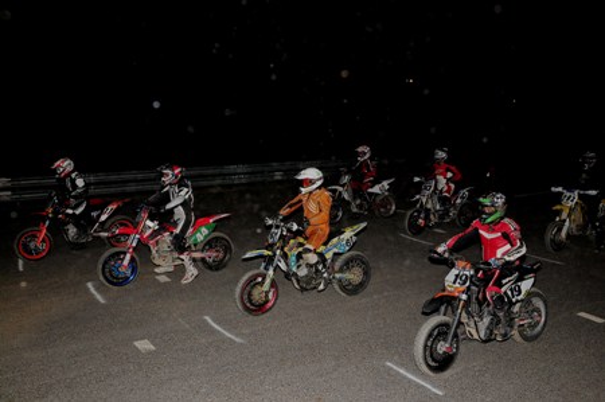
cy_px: 201
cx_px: 302
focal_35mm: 33
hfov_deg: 57.3
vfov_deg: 39.9
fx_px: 554
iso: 400
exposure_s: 1/60
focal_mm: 22
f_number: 8
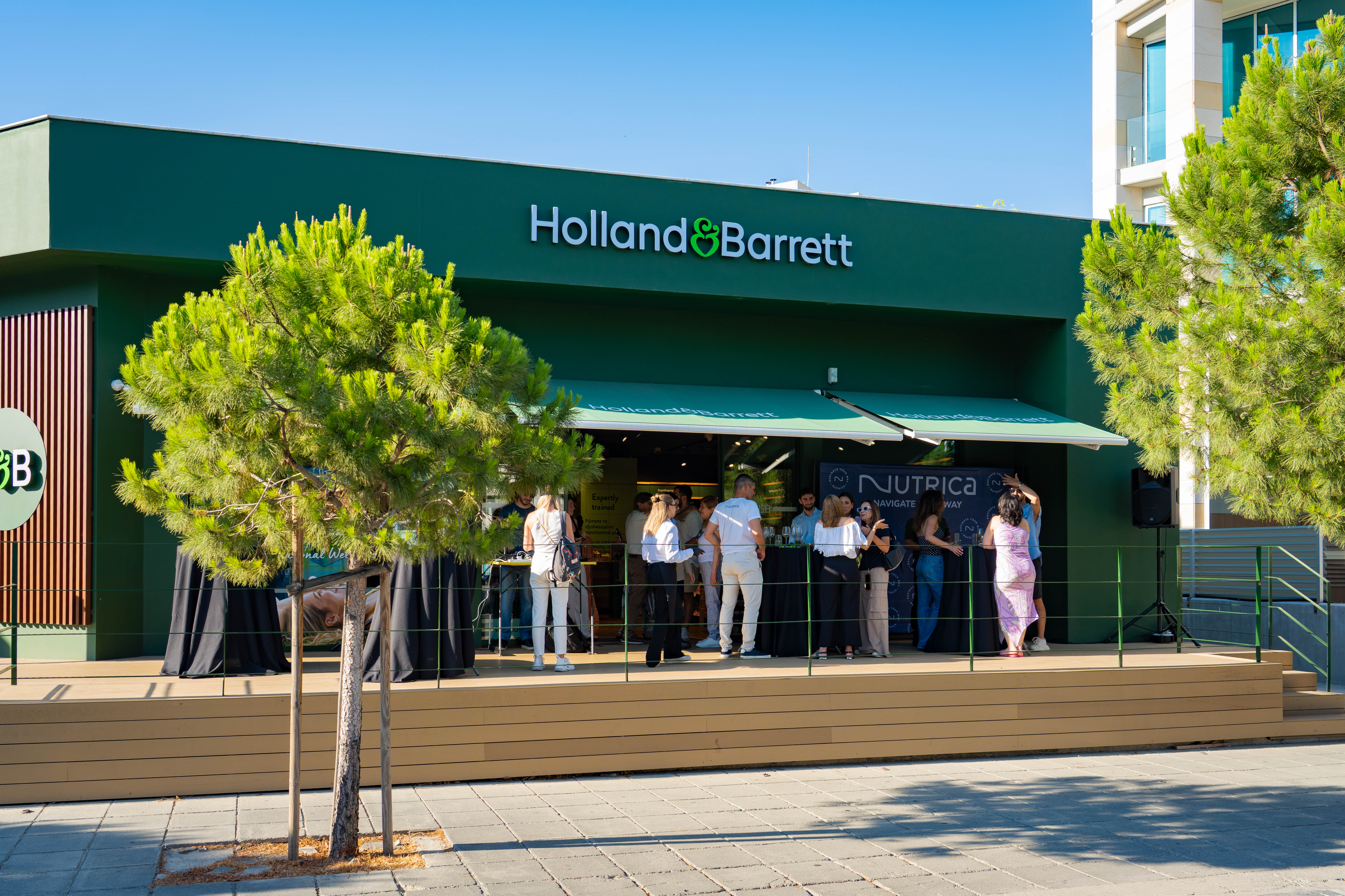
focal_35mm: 30
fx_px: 1121
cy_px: 448
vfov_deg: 43.6
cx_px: 672
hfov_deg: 61.9
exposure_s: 1/160
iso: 100
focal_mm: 30
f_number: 6.3
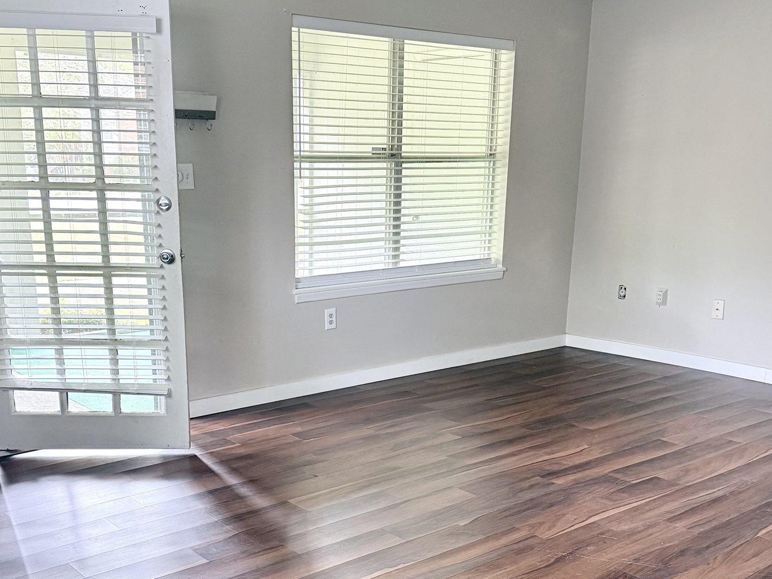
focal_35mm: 40
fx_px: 892
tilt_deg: -17.2
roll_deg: +0.1
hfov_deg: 46.7
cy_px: 417
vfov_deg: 35.4
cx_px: 346
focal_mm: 6.76
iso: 320
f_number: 1.78
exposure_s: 1/60
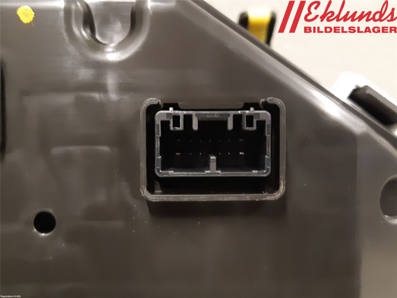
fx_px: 298
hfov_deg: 67.3
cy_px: 149
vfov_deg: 53.1
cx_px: 198
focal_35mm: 26
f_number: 1.7
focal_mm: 3.93
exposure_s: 1/25
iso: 400
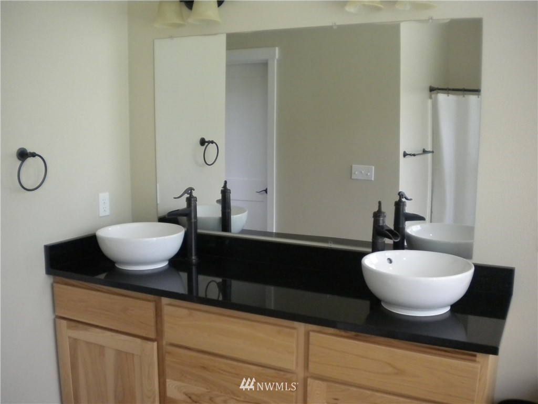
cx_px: 269
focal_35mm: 35
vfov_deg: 40.7
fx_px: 544
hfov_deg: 52.6
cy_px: 202
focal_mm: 6.3
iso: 400
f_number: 3.1
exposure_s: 1/220
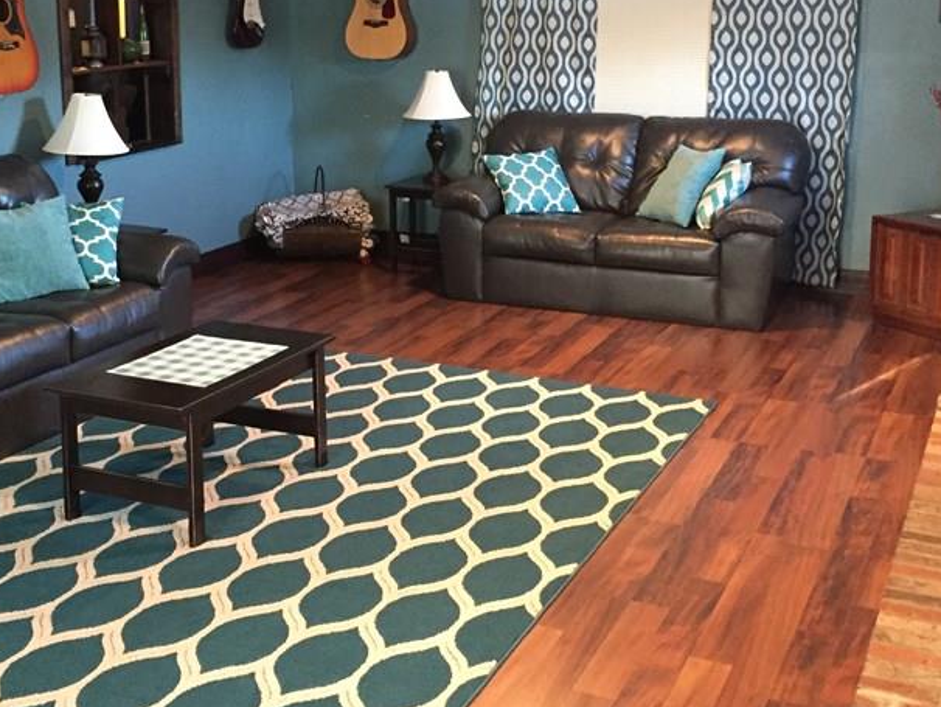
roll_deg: +0.1
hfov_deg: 38.6
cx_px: 348
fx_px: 1333
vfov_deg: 29.5
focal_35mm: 49
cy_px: 239
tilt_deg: -10.2
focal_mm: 4.15
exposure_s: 1/15
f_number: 2.2
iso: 250
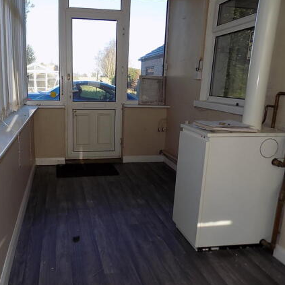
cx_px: 90
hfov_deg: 55.8
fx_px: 261
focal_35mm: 28
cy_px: 139
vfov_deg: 57.3
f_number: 3.1
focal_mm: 4
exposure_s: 1/160
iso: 80
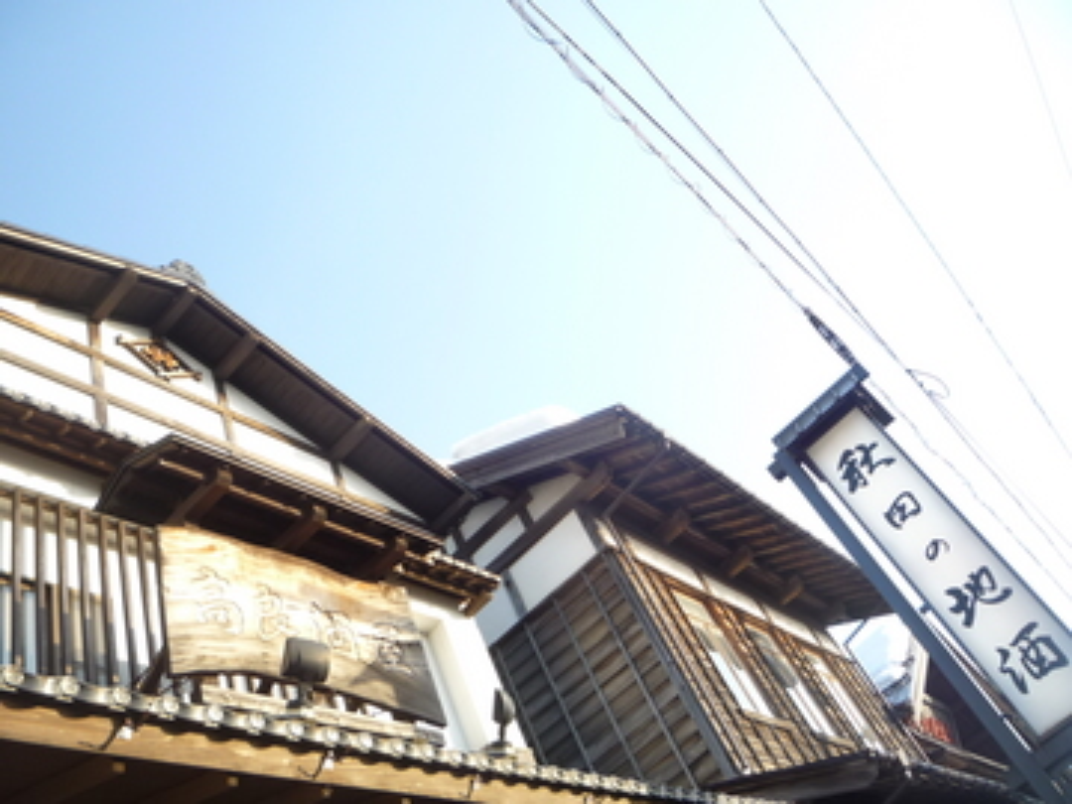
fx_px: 929
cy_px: 402
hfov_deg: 60.0
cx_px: 536
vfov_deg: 46.8
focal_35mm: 30
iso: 100
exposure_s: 1/160
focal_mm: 5.2
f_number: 4
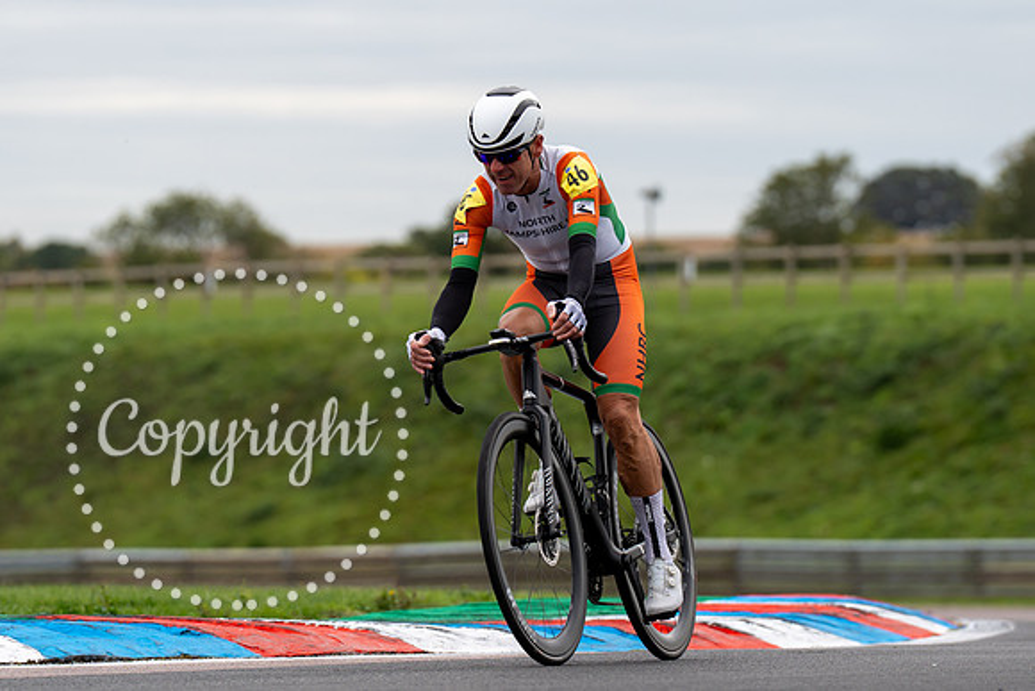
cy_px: 408
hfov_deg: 7.1
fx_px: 8355
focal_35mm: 291
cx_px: 609
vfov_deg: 4.7
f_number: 4.5
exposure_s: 1/800
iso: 200
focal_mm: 200
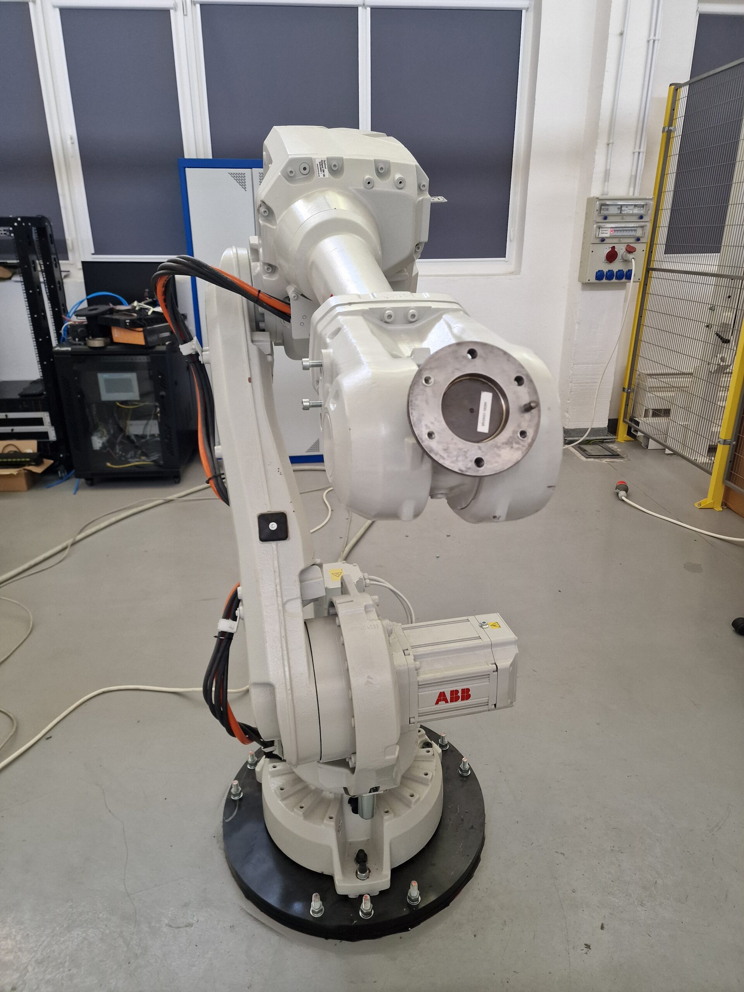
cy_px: 496
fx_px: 659
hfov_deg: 58.9
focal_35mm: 23
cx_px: 372
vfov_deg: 73.9
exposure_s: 1/100
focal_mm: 6.4
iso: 320
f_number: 1.8
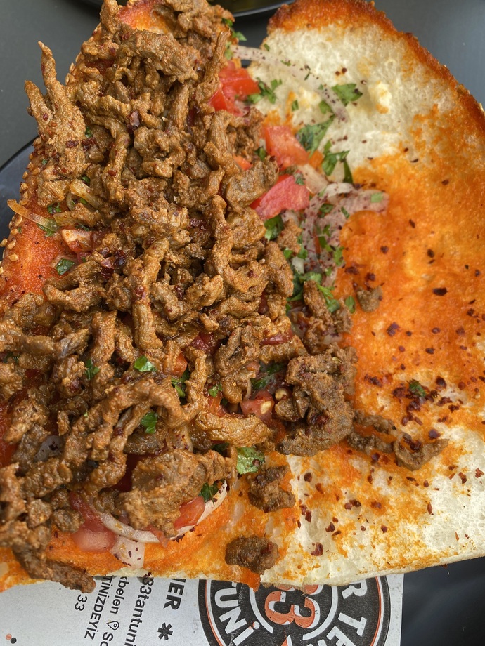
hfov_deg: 54.9
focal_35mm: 25
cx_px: 242
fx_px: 467
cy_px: 323
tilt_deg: -68.7
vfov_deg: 69.4
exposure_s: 1/122
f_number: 1.8
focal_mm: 4.25
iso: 40
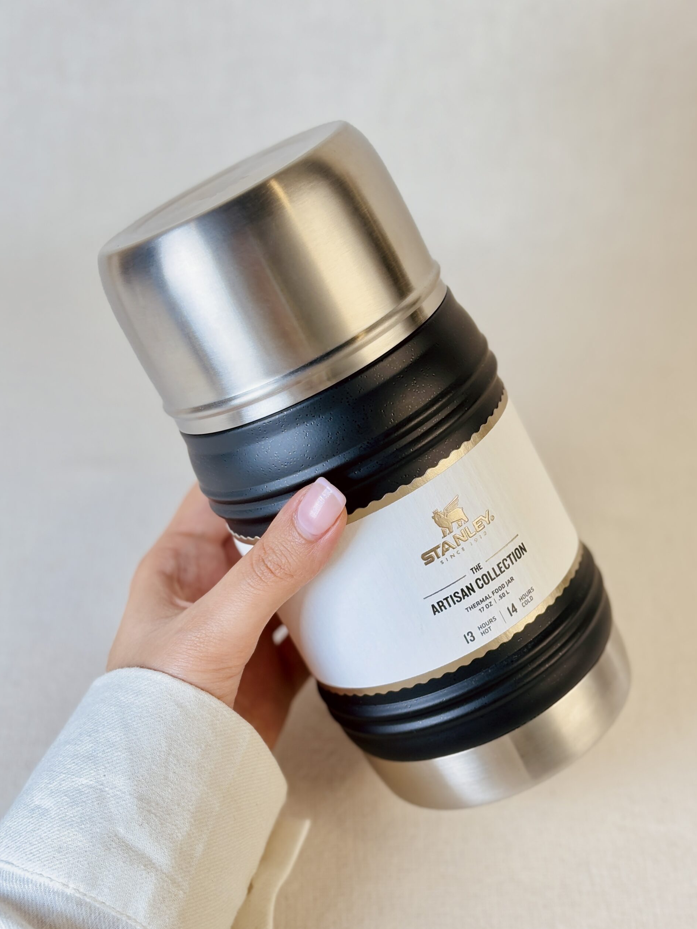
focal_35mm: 53
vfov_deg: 36.2
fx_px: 1423
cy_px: 472
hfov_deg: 27.5
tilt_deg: -46.3
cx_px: 352
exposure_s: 1/363
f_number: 1.6
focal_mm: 5.96
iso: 50
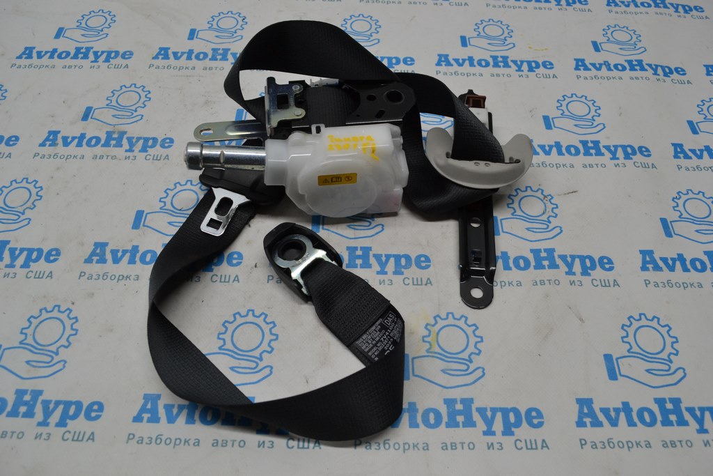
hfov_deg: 67.4
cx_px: 356
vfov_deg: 47.9
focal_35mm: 27
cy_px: 238
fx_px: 535
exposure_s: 1/125
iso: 360
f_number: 5.6
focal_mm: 18
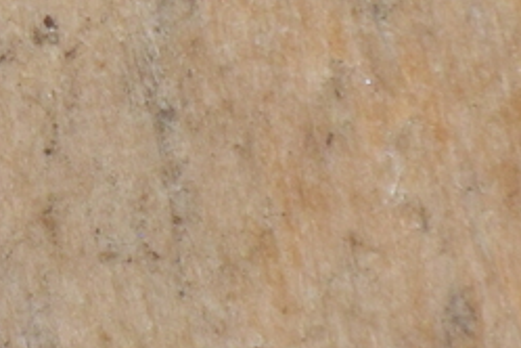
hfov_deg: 2.5
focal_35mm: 809
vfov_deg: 1.7
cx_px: -432
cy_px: -243
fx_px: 11707
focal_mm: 140
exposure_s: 1/60
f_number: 7.1
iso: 320
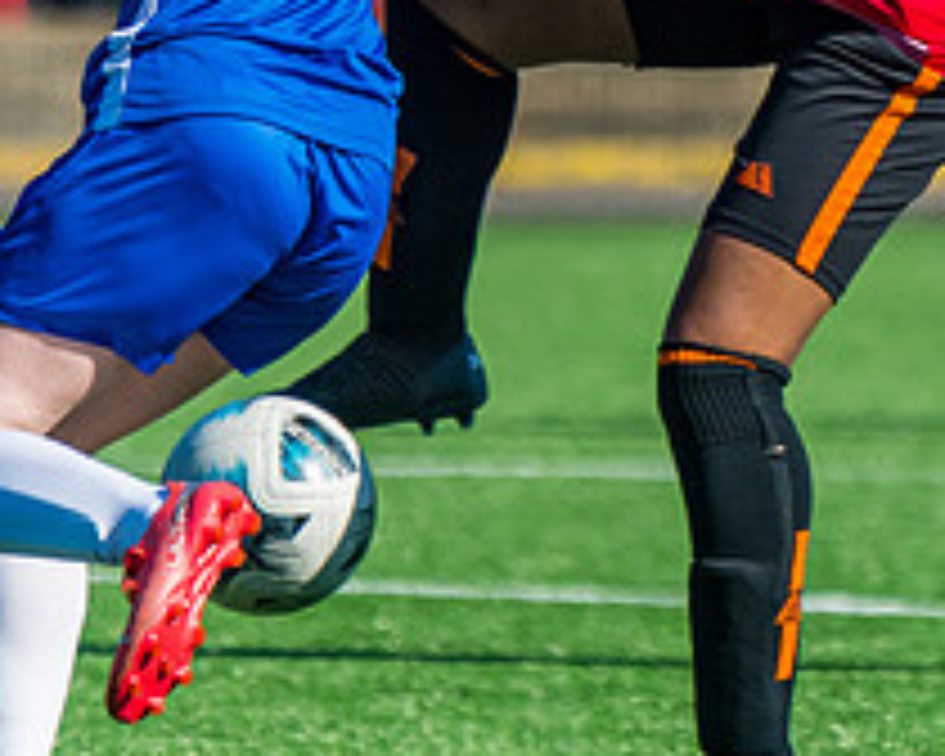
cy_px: 250
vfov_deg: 1.4
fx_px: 31408
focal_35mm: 1123
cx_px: 348
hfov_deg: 1.7
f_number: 5
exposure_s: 1/2000
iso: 400
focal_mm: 280
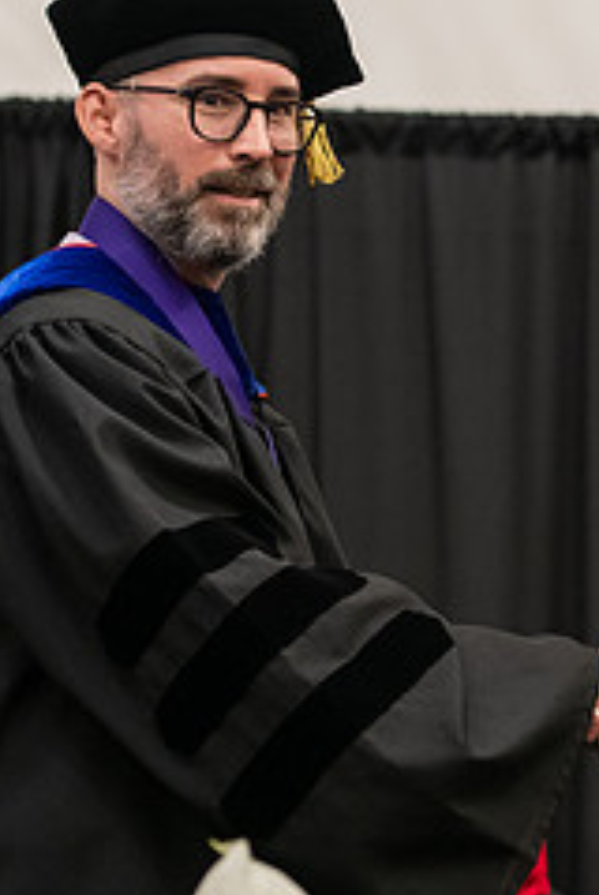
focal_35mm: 189
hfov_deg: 7.3
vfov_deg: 10.9
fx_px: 4703
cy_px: 451
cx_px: 592
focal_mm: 78
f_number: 3.5
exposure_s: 1/200
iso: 2500
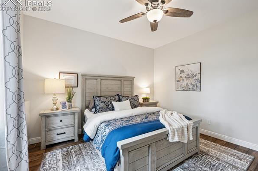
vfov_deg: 73.6
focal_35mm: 16
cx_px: 135
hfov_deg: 96.7
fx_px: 115
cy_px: 87
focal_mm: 15
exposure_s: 1/8
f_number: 11
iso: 800
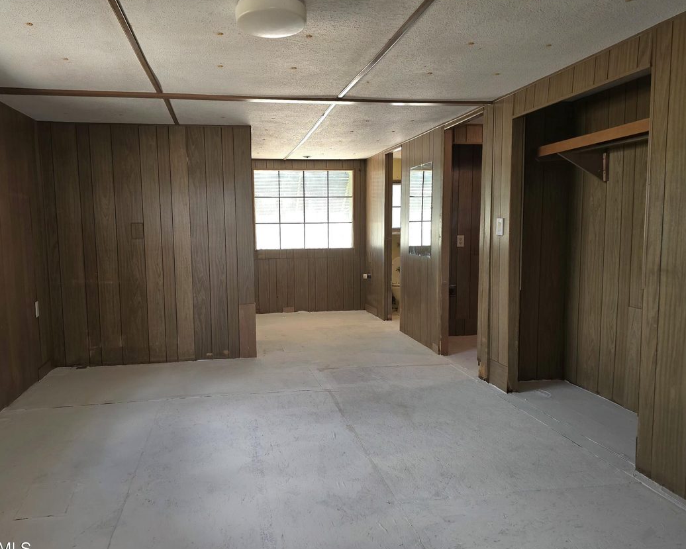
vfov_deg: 54.9
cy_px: 278
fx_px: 528
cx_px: 302
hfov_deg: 65.8
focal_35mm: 26
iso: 50
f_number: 1.7
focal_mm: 6.3
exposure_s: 1/60.2
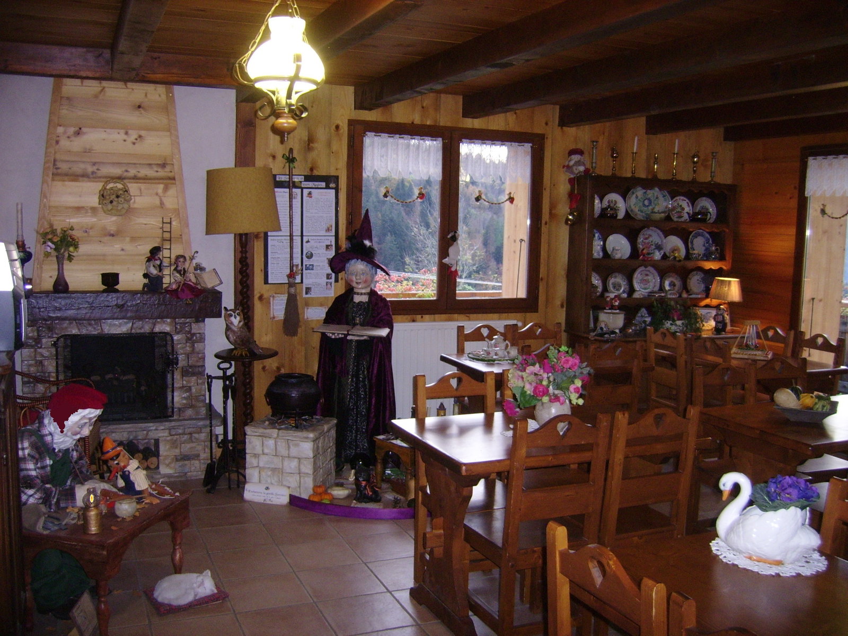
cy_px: 318
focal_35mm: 35
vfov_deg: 40.7
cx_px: 424
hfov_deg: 52.6
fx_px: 857
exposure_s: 1/30
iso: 200
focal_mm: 5.95
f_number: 2.8
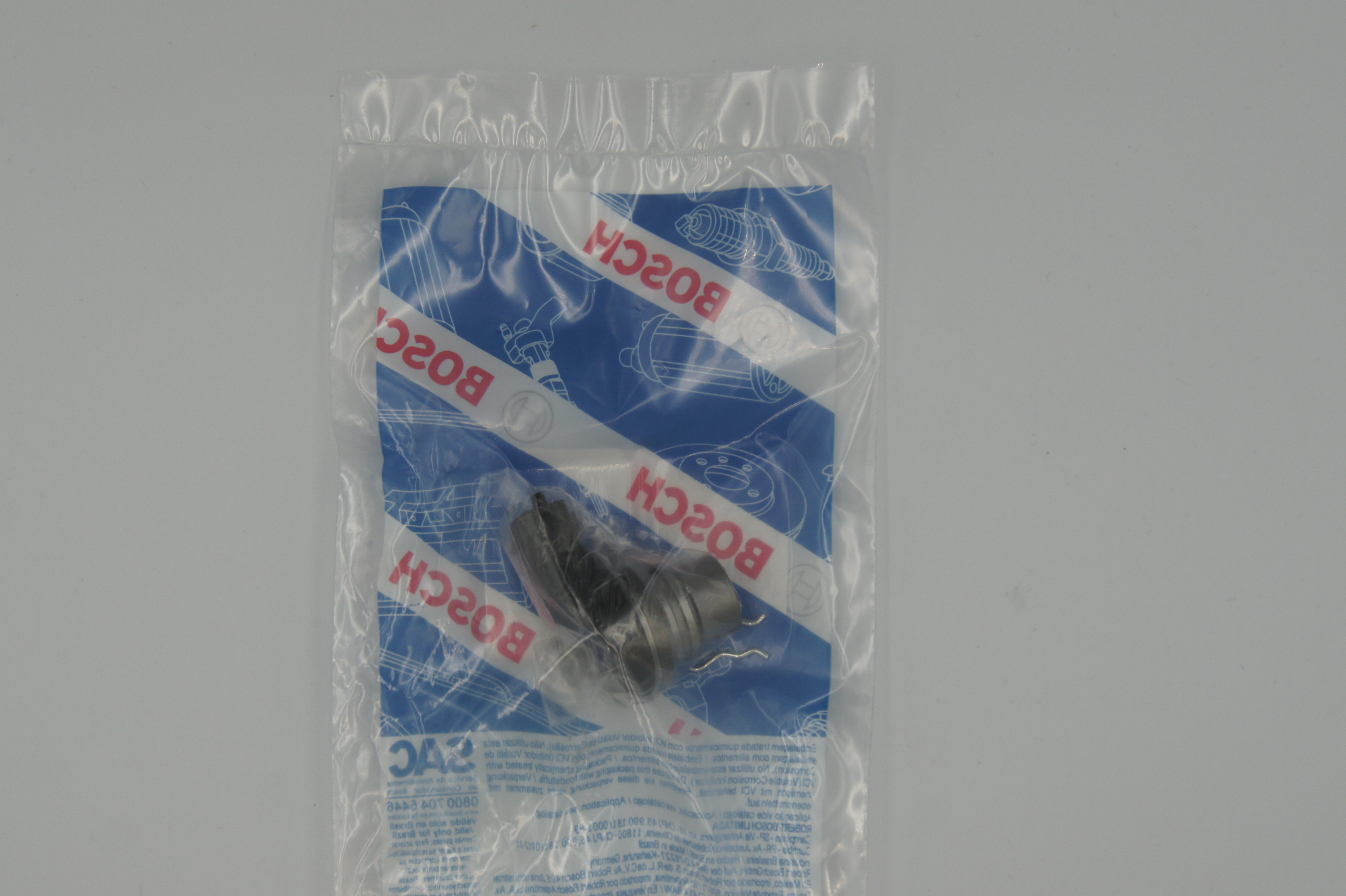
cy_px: 535
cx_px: 612
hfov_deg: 36.9
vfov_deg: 25.0
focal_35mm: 54
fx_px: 2018
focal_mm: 30
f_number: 5.6
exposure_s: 1/320
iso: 200
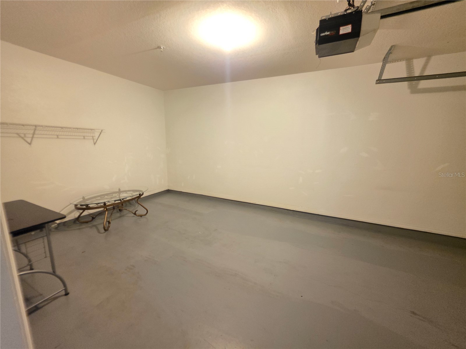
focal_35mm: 13
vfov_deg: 89.9
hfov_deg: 106.2
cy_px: 174
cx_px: 233
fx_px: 175
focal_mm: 2.2
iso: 1250
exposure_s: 1/60
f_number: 1.9
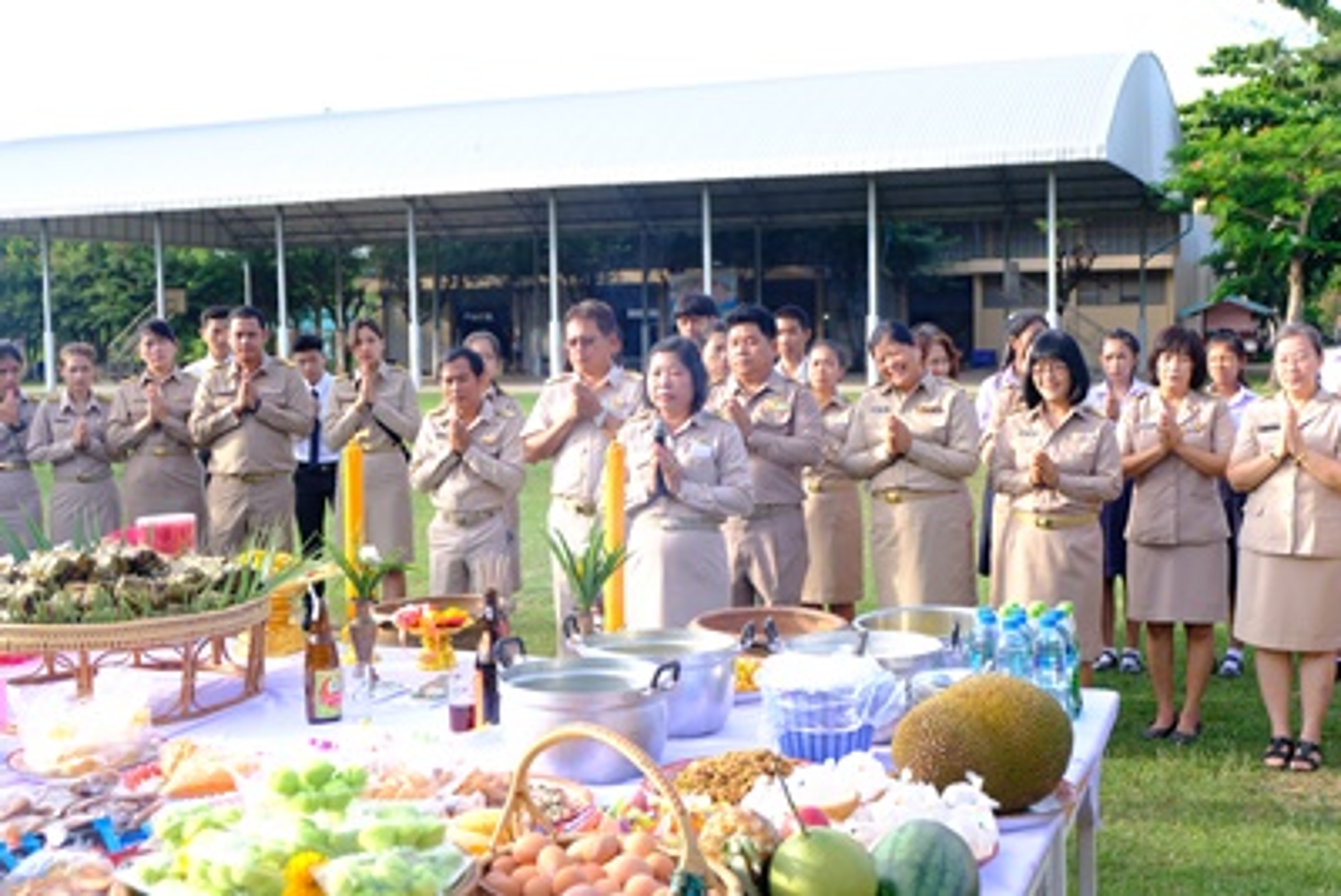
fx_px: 1640
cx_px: 670
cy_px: 448
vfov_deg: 30.5
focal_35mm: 44
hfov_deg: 44.5
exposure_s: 1/180
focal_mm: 29.5
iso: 200
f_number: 4.7
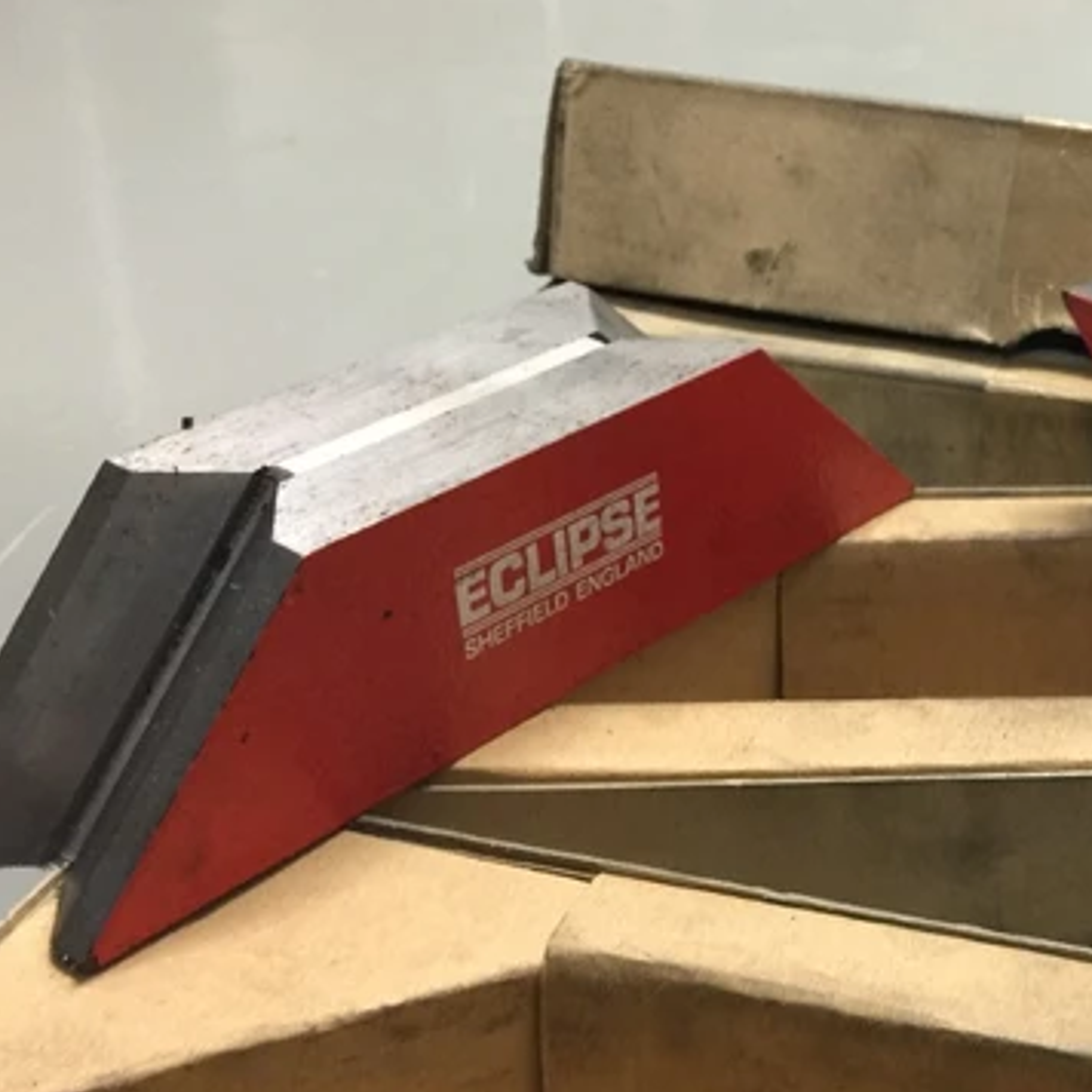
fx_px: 1927
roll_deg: -1.5
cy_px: 704
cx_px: 1015
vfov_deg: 31.4
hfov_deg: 30.1
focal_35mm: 54
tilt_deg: -33.8
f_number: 2.2
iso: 100
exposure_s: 1/15
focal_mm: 4.15
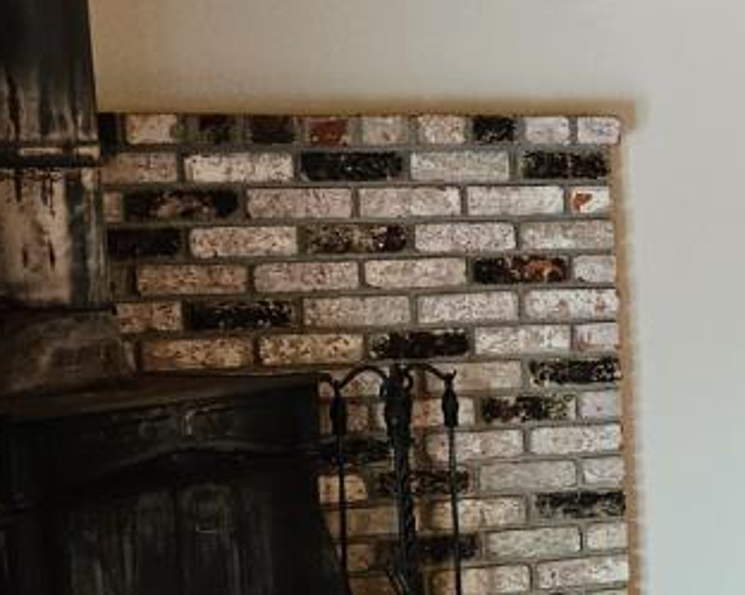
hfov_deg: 16.4
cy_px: 498
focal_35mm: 108
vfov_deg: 14.1
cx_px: 1089
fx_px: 2379
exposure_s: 1/120
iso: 400
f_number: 1.8
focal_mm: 5.4
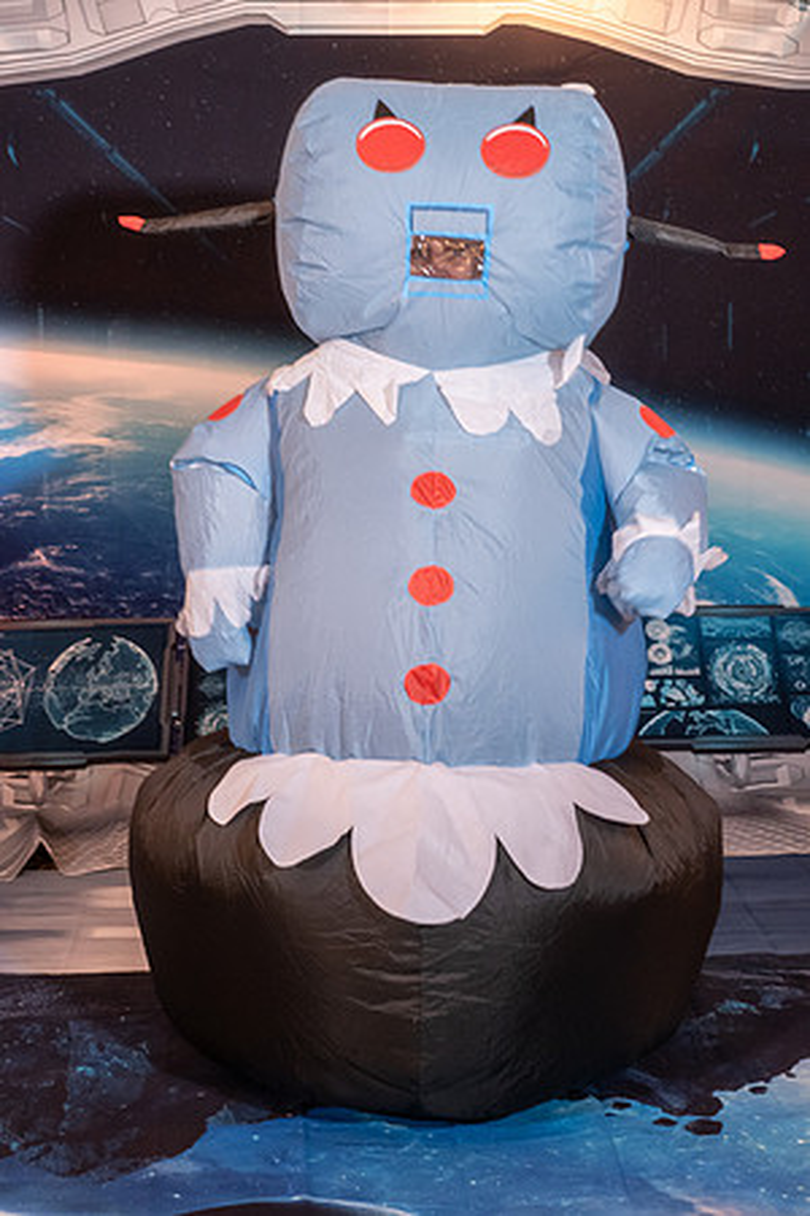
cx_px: 405
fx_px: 1755
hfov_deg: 26.0
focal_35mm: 52
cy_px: 608
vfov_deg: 38.2
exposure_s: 1/50
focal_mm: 35
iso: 1600
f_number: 4
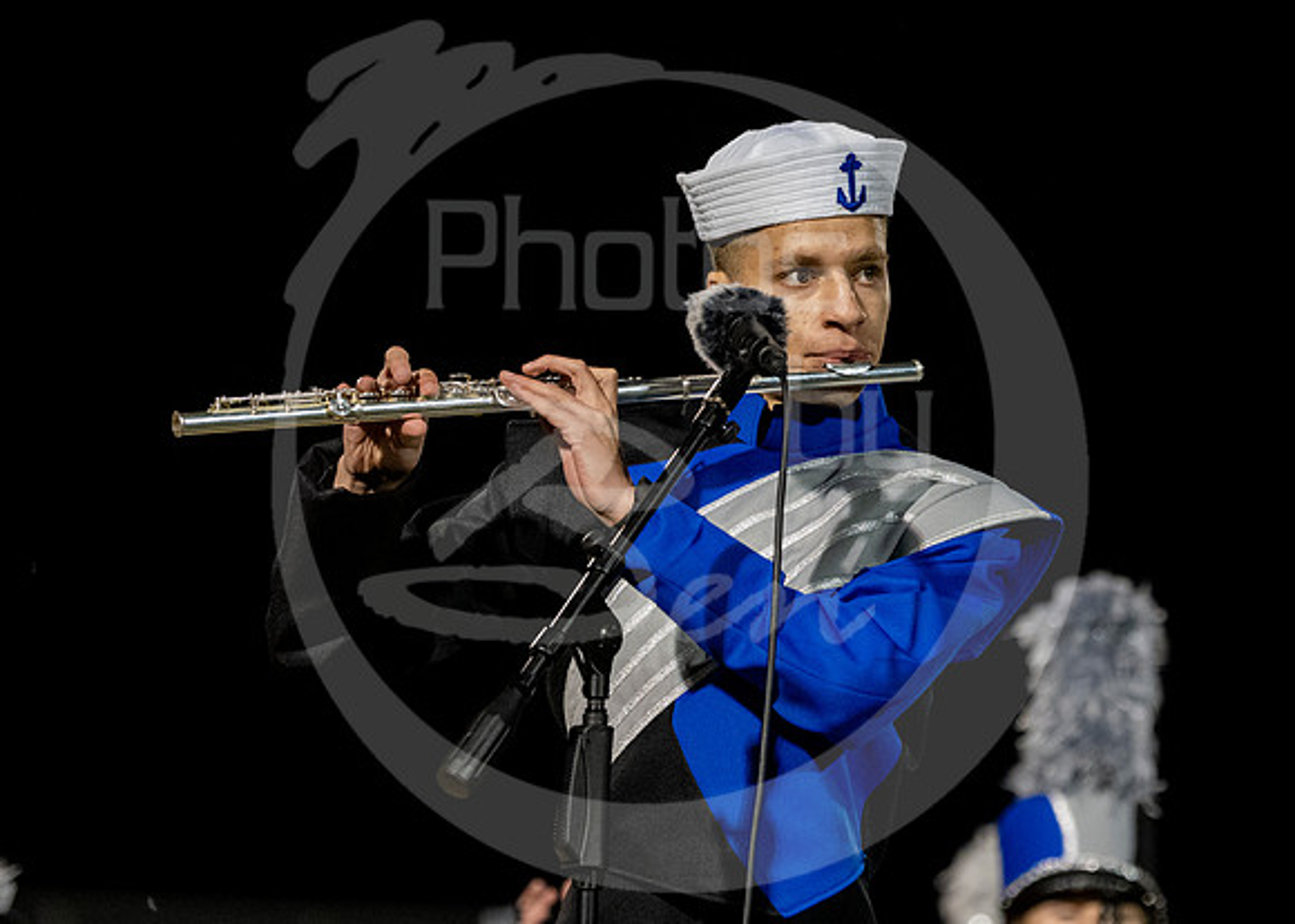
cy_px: 464
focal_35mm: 283
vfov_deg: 5.1
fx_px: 10415
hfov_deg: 7.1
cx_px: 942
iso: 4000
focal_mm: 135
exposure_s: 1/500
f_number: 2.8
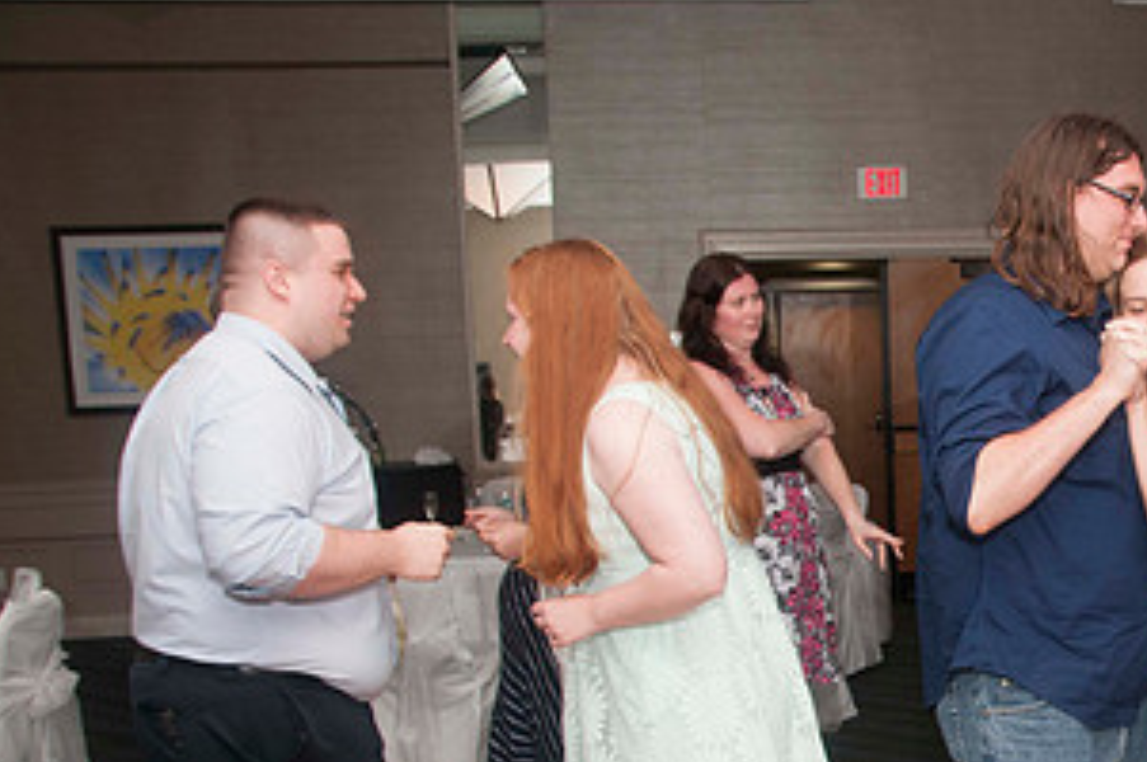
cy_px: 608
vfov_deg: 25.5
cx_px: 1090
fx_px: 1655
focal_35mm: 52
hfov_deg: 35.3
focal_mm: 18
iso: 400
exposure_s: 1/60
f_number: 5.6
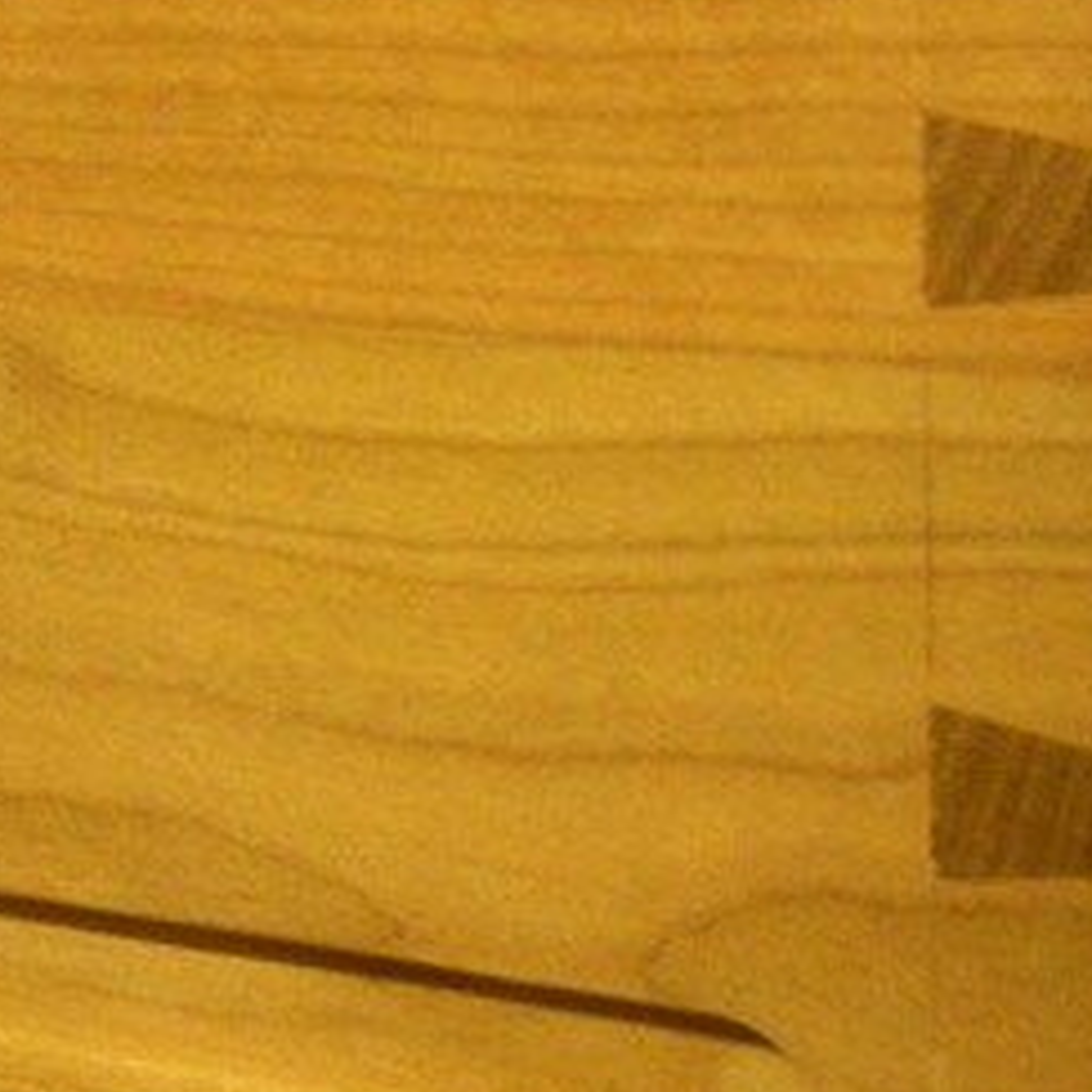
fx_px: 3069
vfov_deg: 20.1
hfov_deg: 20.0
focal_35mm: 86
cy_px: 756
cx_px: 819
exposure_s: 1/10
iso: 140
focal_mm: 5.5
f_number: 3.4
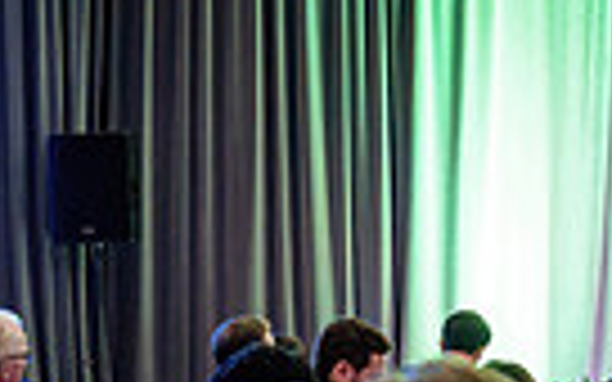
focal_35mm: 141
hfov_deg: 14.8
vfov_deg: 9.3
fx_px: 2352
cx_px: 252
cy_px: 308
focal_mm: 32.5
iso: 1000
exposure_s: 1/60
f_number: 3.2
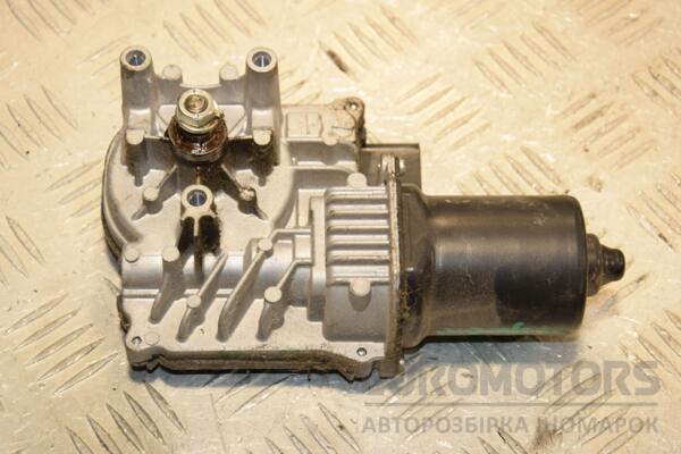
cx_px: 340
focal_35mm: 99
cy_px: 227
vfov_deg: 13.8
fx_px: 1873
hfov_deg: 20.6
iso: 800
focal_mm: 66
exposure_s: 1/200
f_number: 7.1
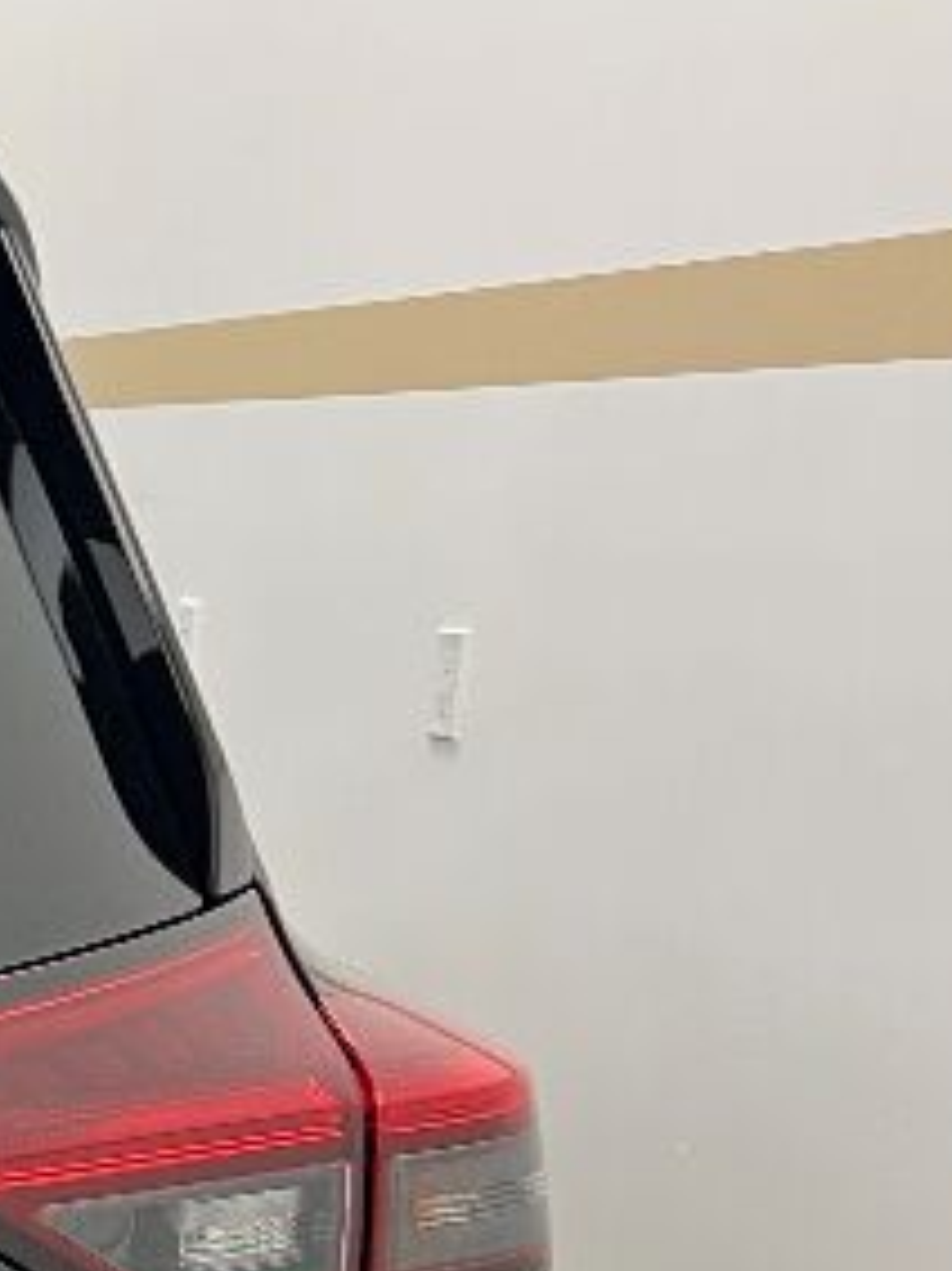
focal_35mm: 94
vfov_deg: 19.8
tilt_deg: -16.4
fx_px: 3449
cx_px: -1136
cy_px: 1460
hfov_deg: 13.0
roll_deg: +0.6
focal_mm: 5.7
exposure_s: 1/60
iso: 125
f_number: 1.5
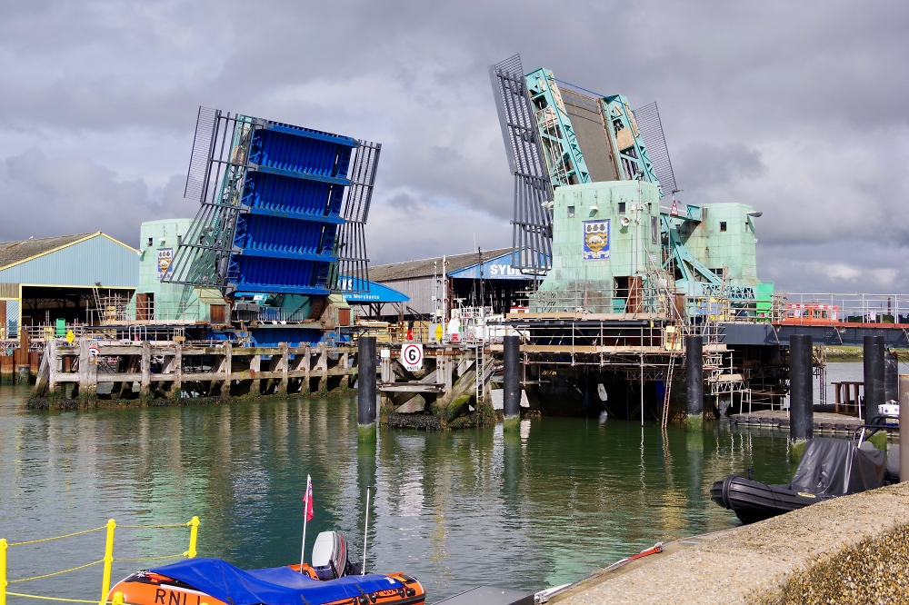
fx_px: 1161
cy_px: 302
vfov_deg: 29.2
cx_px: 454
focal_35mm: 46
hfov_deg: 42.8
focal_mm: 31
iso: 200
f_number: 8
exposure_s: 1/640
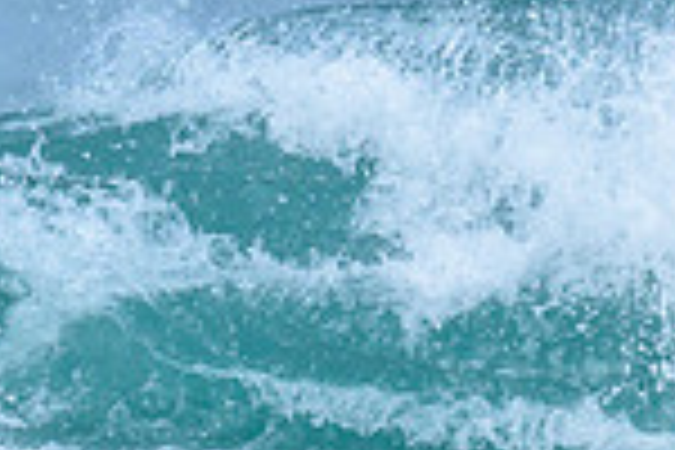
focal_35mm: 4263
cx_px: -385
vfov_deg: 0.3
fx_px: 79925
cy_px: 464
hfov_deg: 0.5
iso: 500
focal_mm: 800
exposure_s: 1/2500
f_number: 6.3
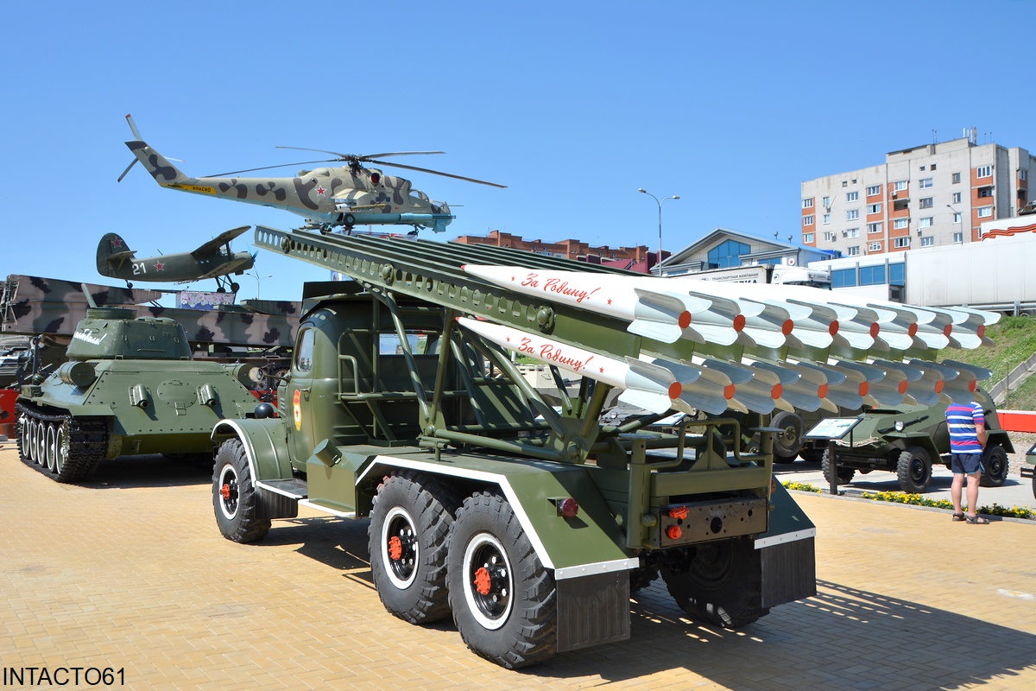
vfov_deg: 40.0
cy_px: 346
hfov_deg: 57.2
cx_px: 518
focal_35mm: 33
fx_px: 950
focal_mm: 22
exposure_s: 1/320
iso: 100
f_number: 9
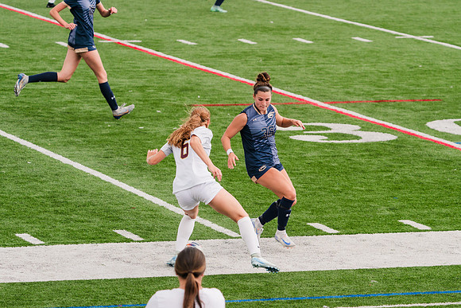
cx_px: 286
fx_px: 3179
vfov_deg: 5.5
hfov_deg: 8.3
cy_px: 154
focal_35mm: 248
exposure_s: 1/1600
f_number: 5.6
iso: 640
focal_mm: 200
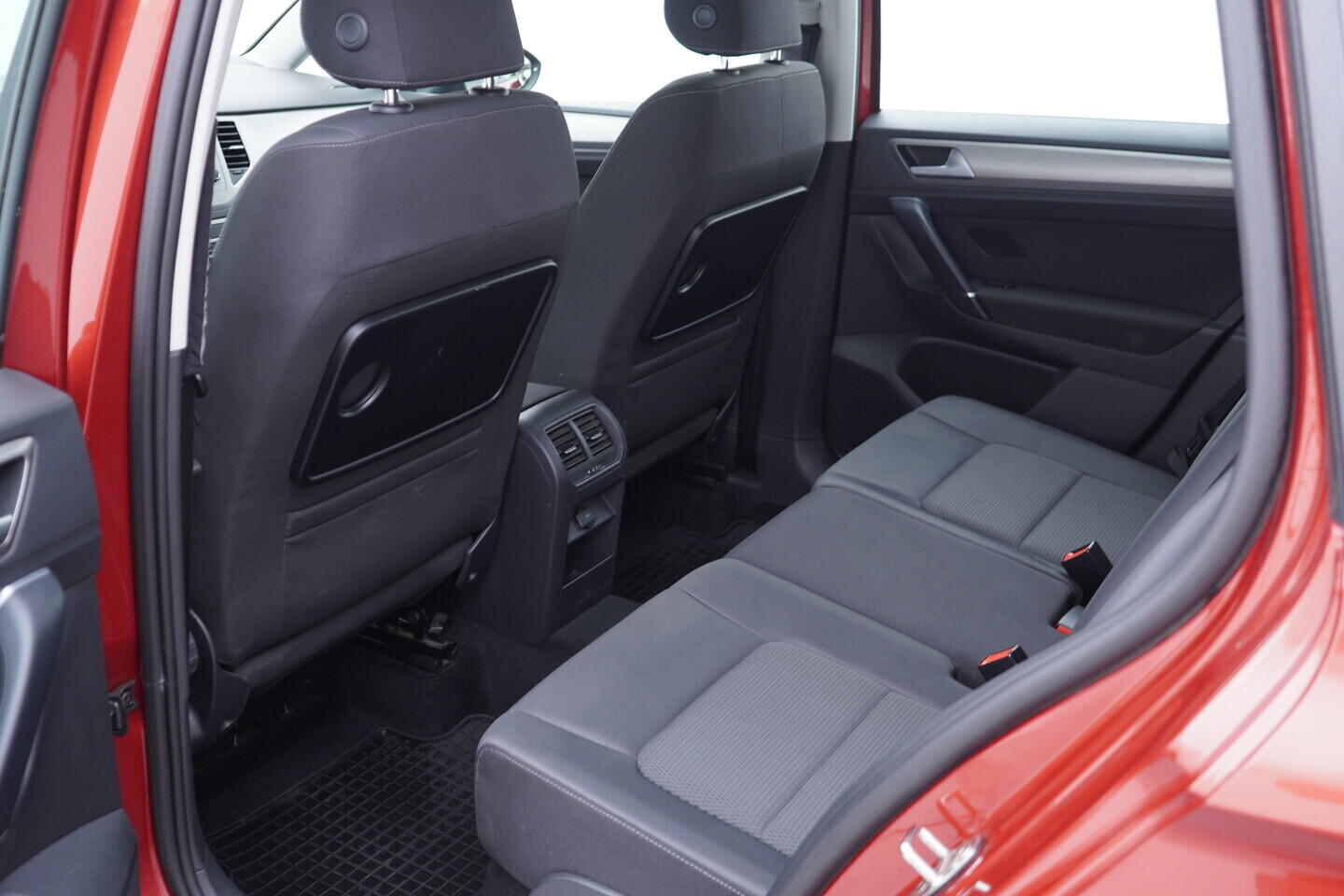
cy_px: 448
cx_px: 672
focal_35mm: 36
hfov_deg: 53.1
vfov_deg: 36.9
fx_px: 1344
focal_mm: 24
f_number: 2.8
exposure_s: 1/40
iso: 320
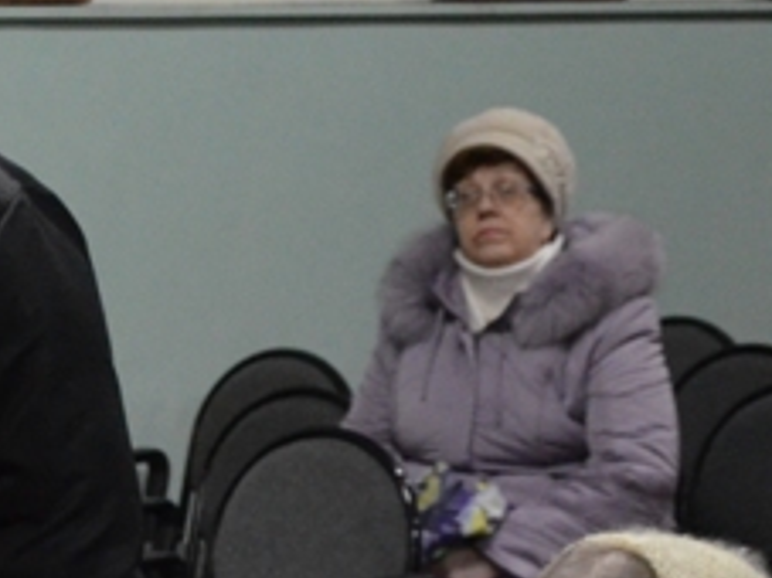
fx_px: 4636
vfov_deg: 7.1
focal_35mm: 208
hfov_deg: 9.1
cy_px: 391
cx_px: -554
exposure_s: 1/30
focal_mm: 32
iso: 2200
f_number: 4.2
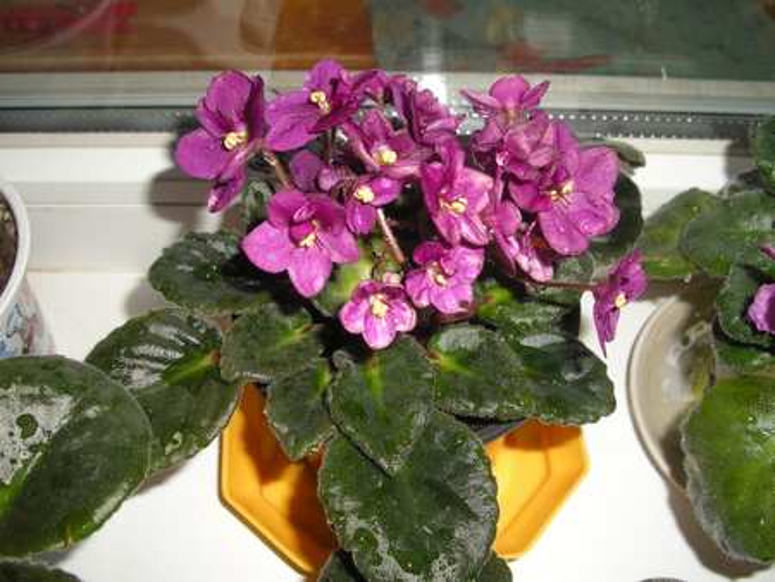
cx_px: 388
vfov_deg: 38.7
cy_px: 291
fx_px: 829
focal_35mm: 37
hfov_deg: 50.1
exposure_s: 1/60
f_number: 8
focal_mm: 7.9
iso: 64
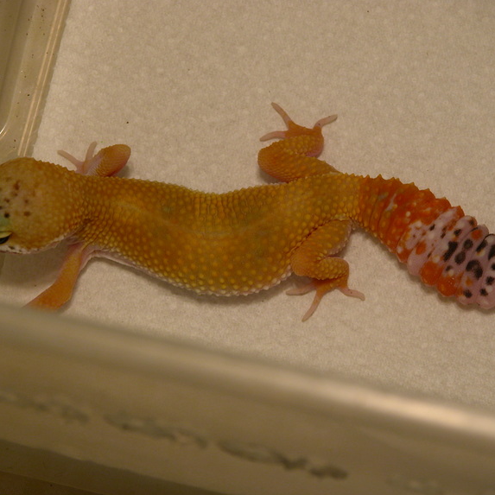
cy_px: 247
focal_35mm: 244
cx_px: 248
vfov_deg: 7.2
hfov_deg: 7.2
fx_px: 3948
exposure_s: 1/8
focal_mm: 52.4
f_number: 4.1
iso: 100
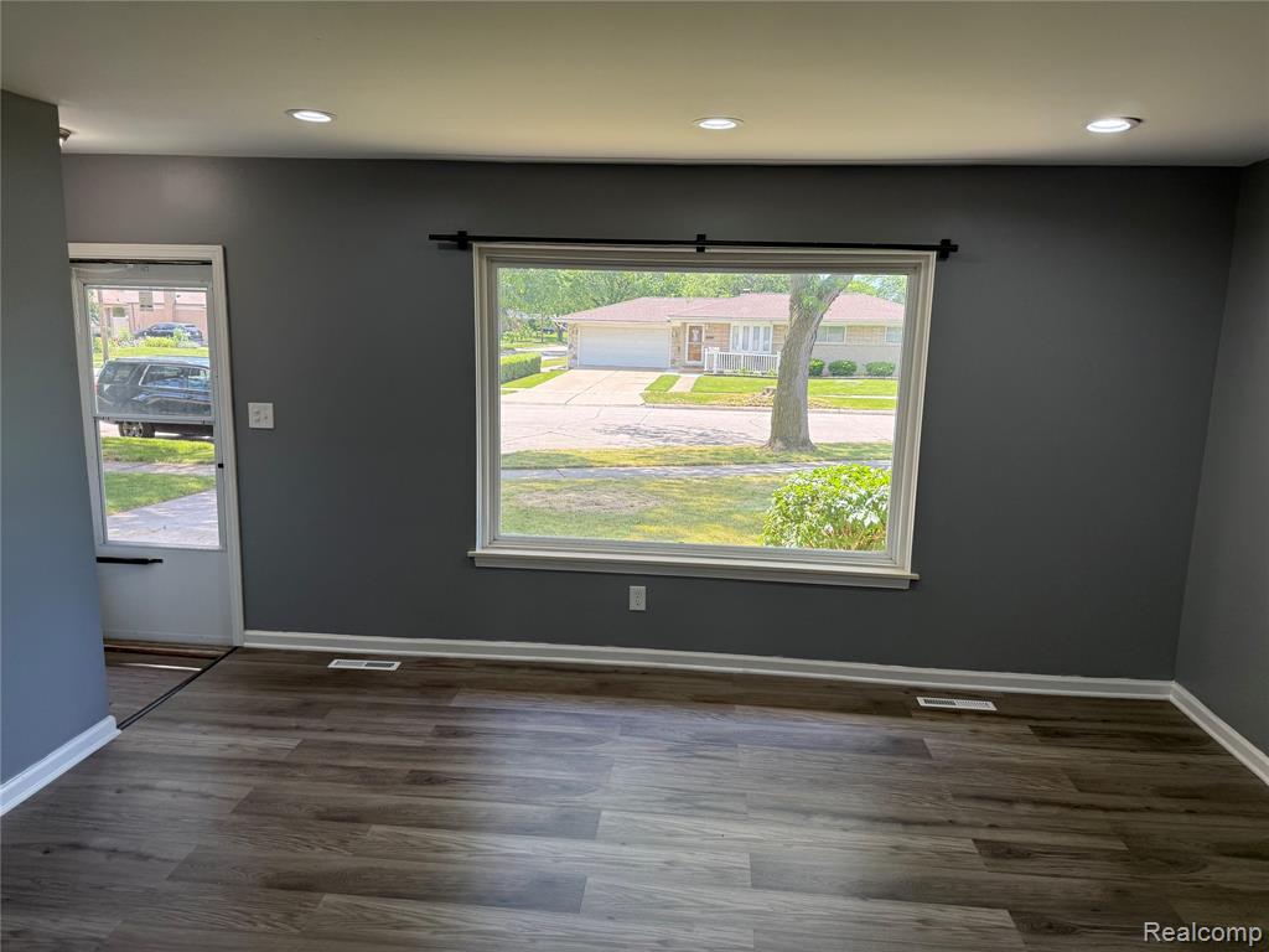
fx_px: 880
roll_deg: -2.0
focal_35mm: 24
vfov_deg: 56.8
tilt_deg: -10.1
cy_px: 476
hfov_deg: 71.6
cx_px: 634
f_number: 1.78
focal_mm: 6.76
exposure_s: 1/367
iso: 100
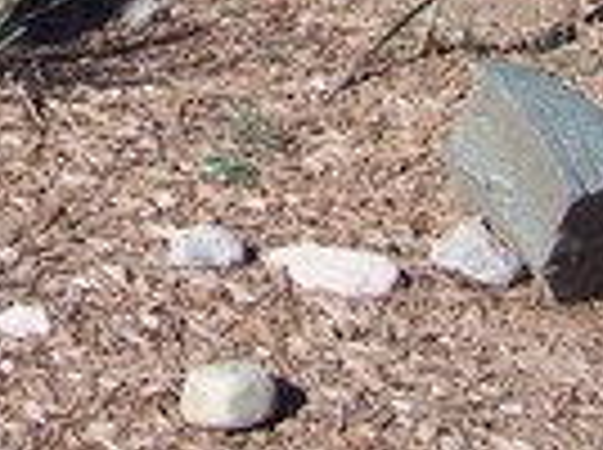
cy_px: -376
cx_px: -180
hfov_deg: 13.4
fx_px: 2469
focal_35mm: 142
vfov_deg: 9.8
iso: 80
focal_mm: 6.3
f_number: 4
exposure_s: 1/750
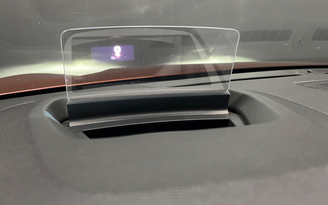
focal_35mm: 28
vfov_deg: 44.5
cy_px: 96
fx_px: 250
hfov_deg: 66.5
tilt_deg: -17.1
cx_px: 162
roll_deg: +0.1
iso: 500
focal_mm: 5.1
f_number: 1.6
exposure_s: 1/25
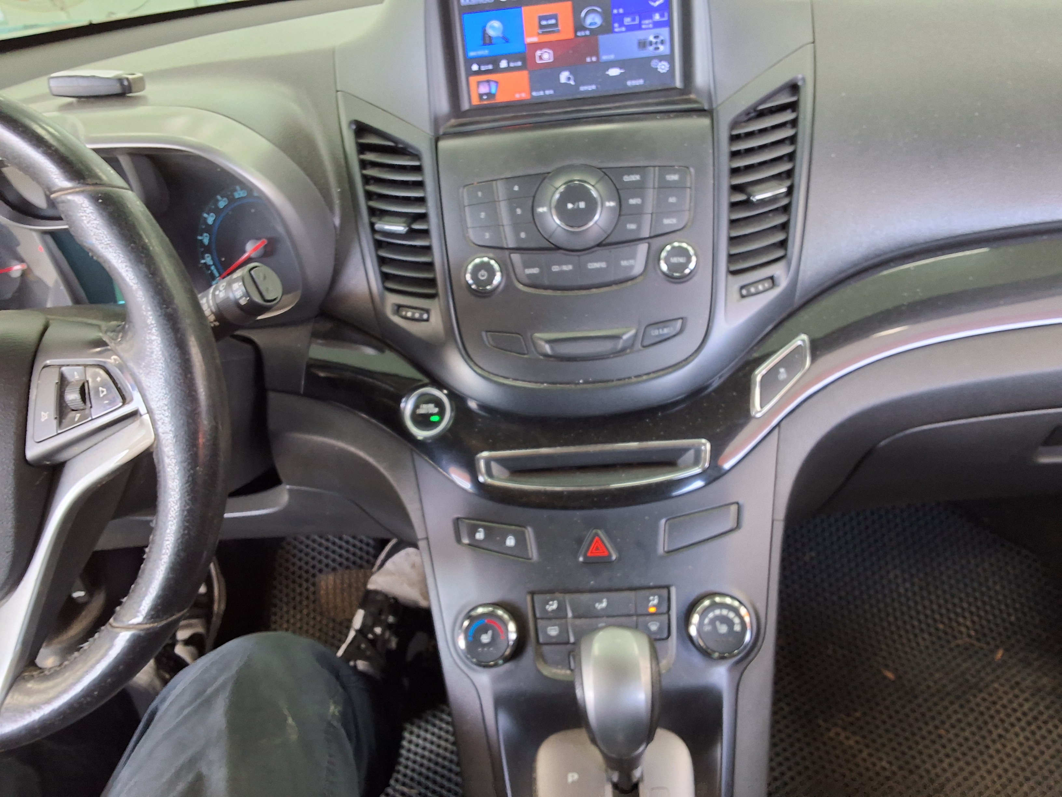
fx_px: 859
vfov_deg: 49.7
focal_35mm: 28
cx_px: 531
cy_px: 398
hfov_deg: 63.4
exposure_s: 1/40
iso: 160
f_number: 1.9
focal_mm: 2.91
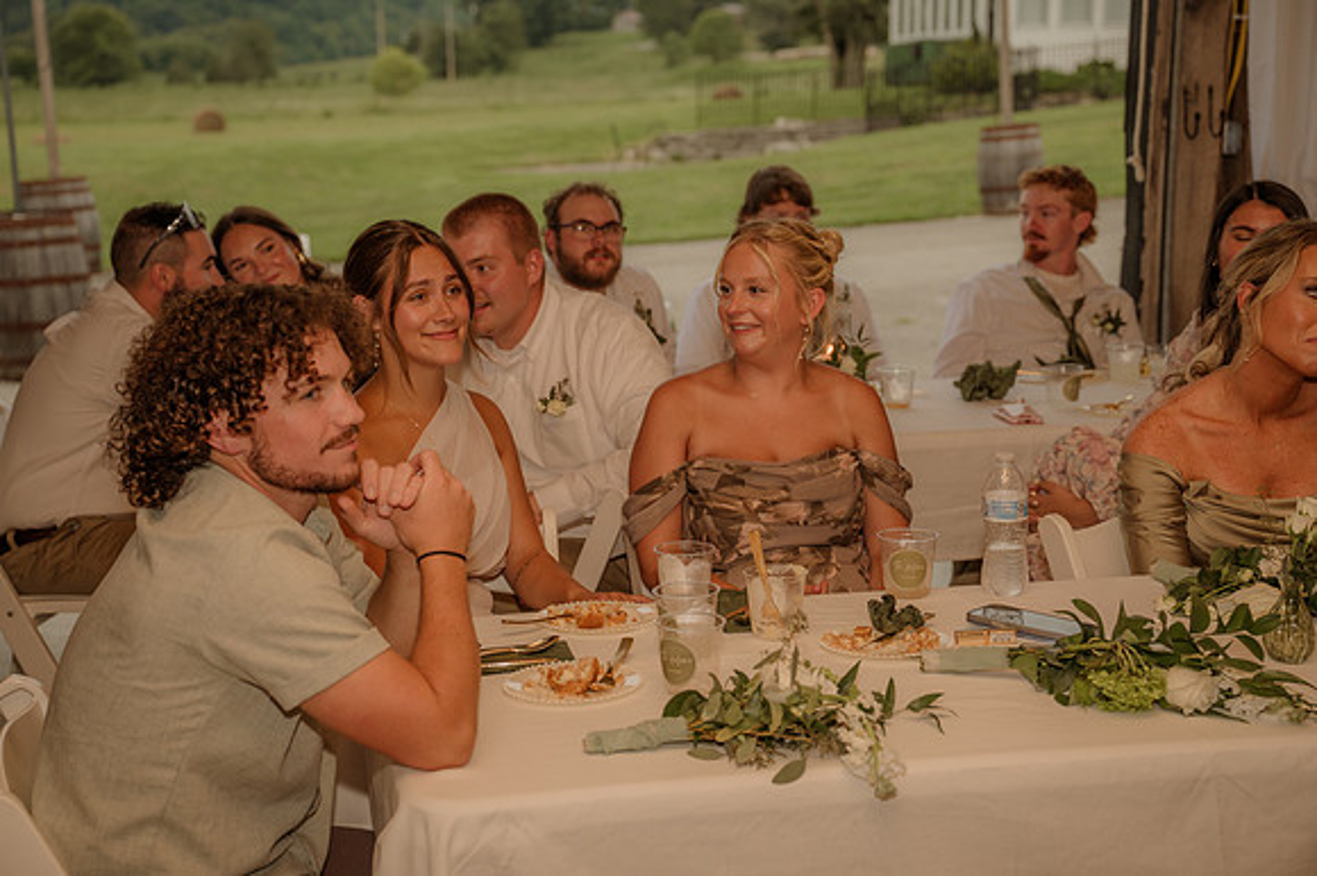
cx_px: 658
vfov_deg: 23.5
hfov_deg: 34.7
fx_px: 2109
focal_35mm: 58
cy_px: 438
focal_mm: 57
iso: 320
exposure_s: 1/200
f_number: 4
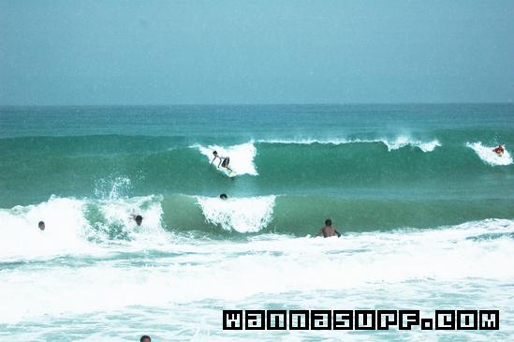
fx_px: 1541
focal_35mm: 108
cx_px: 257
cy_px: 171
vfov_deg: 12.7
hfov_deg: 18.9
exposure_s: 1/800
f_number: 5.6
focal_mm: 72
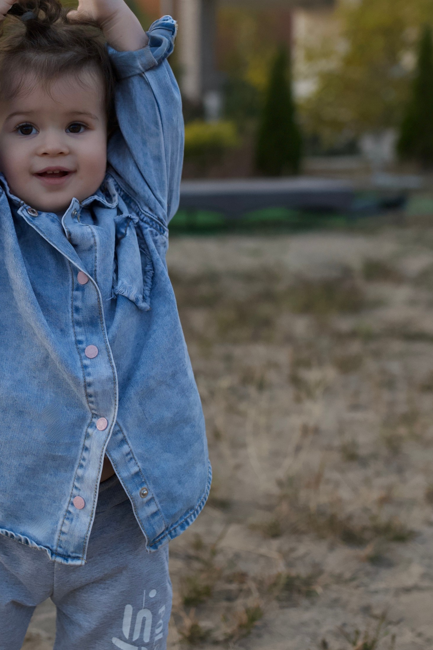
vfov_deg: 30.9
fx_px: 1173
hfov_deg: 20.5
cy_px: 274
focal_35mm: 65
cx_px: 50
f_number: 2.8
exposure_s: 1/500
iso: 640
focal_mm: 35
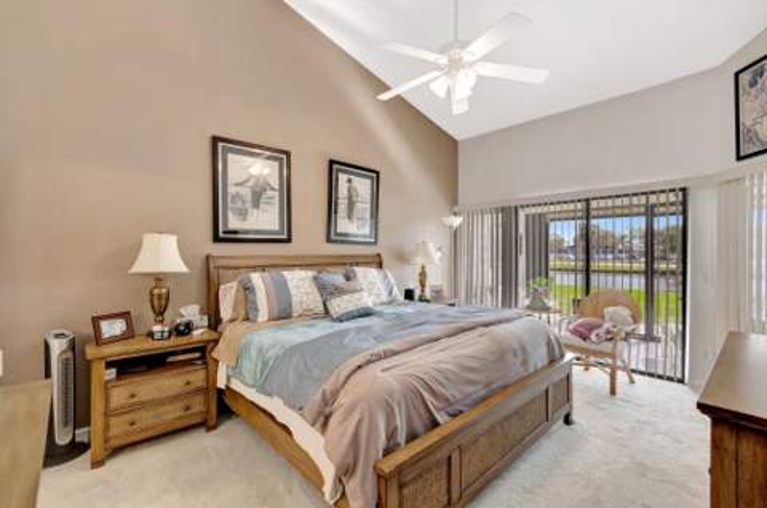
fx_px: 319
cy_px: 254
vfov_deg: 77.1
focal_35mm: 15
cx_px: 384
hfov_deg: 100.5
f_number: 8
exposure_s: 1/20
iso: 1000
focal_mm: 10
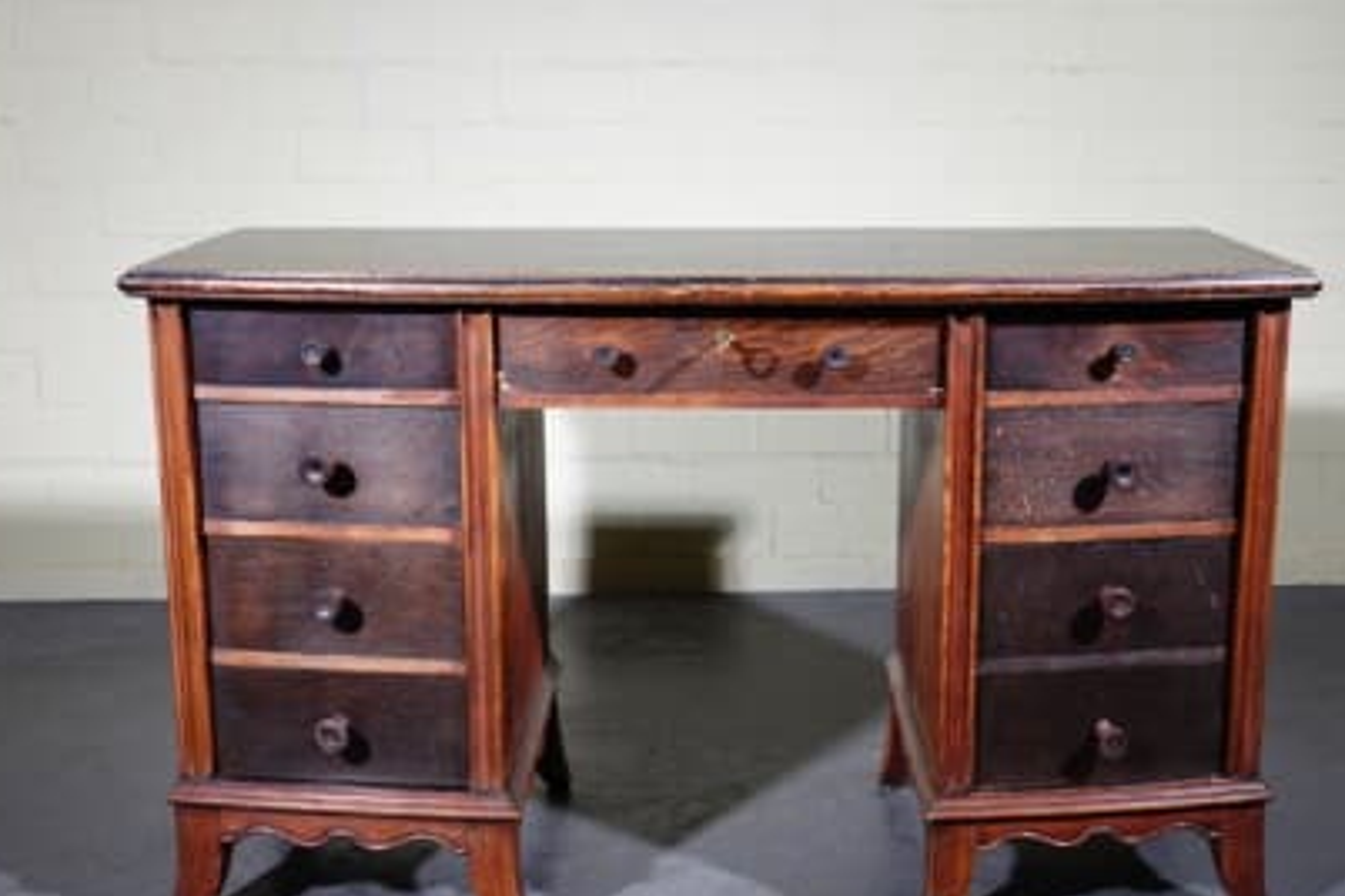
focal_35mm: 46
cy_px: 473
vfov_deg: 29.2
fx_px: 1718
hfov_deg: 42.7
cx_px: 736
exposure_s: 1/60
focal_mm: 13.7
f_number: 3.2
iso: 100
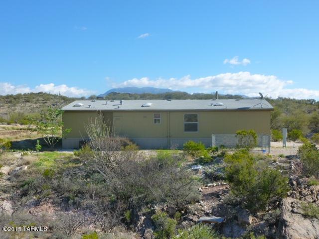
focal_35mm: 41
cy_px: 120
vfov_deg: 35.1
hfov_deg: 45.8
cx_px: 160
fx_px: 378
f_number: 3.7
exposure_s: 1/800
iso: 160
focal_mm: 7.4
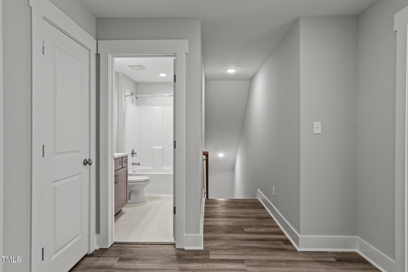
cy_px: 136
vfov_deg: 67.3
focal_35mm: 18
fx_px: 204
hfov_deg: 90.0
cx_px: 204
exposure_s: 1/8
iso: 400
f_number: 6.3
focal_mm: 18
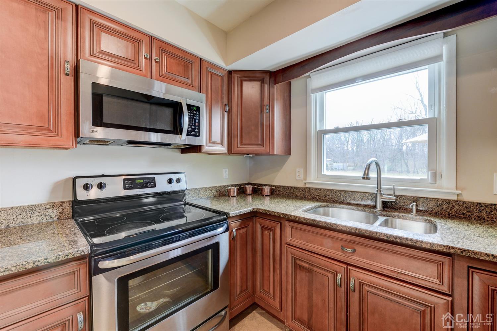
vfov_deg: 81.2
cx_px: 248
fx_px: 193
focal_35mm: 14
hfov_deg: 104.3
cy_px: 166
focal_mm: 14
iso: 400
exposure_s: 1/6
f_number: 11
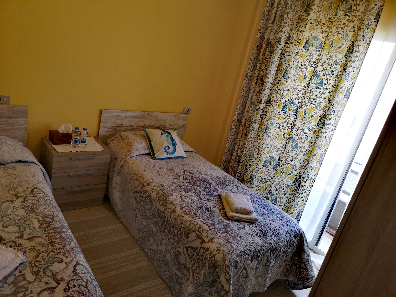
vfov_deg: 51.4
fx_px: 309
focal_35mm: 27
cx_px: 198
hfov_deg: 65.3
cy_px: 148
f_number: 1.8
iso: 67
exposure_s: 1/100
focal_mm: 3.95
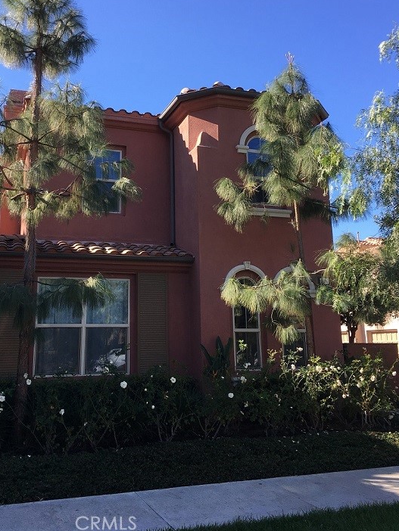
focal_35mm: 35
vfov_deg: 52.3
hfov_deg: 40.6
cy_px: 214
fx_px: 538
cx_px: 167
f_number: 2.2
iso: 25
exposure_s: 1/509
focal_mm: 4.15
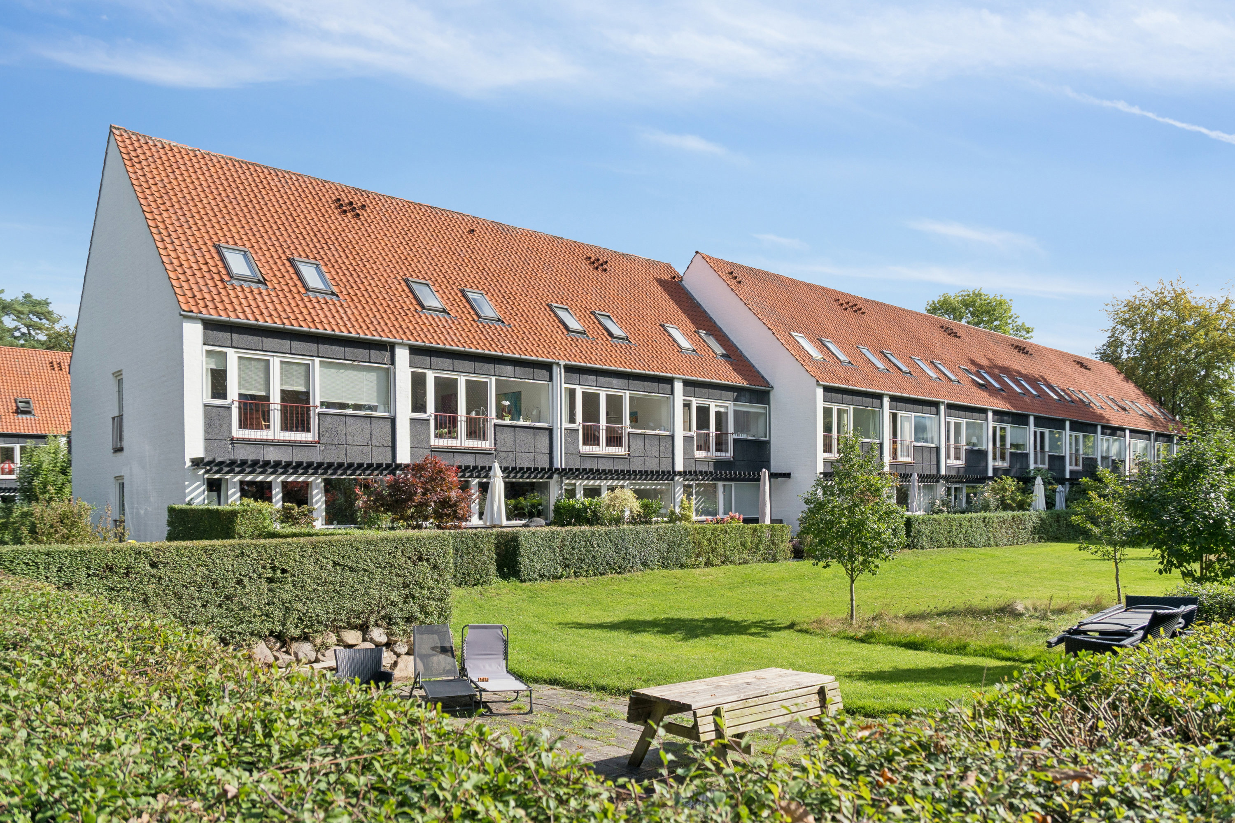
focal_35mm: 24
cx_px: 618
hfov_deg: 73.7
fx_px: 823
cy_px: 412
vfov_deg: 53.1
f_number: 4
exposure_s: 1/2000
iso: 250
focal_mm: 16
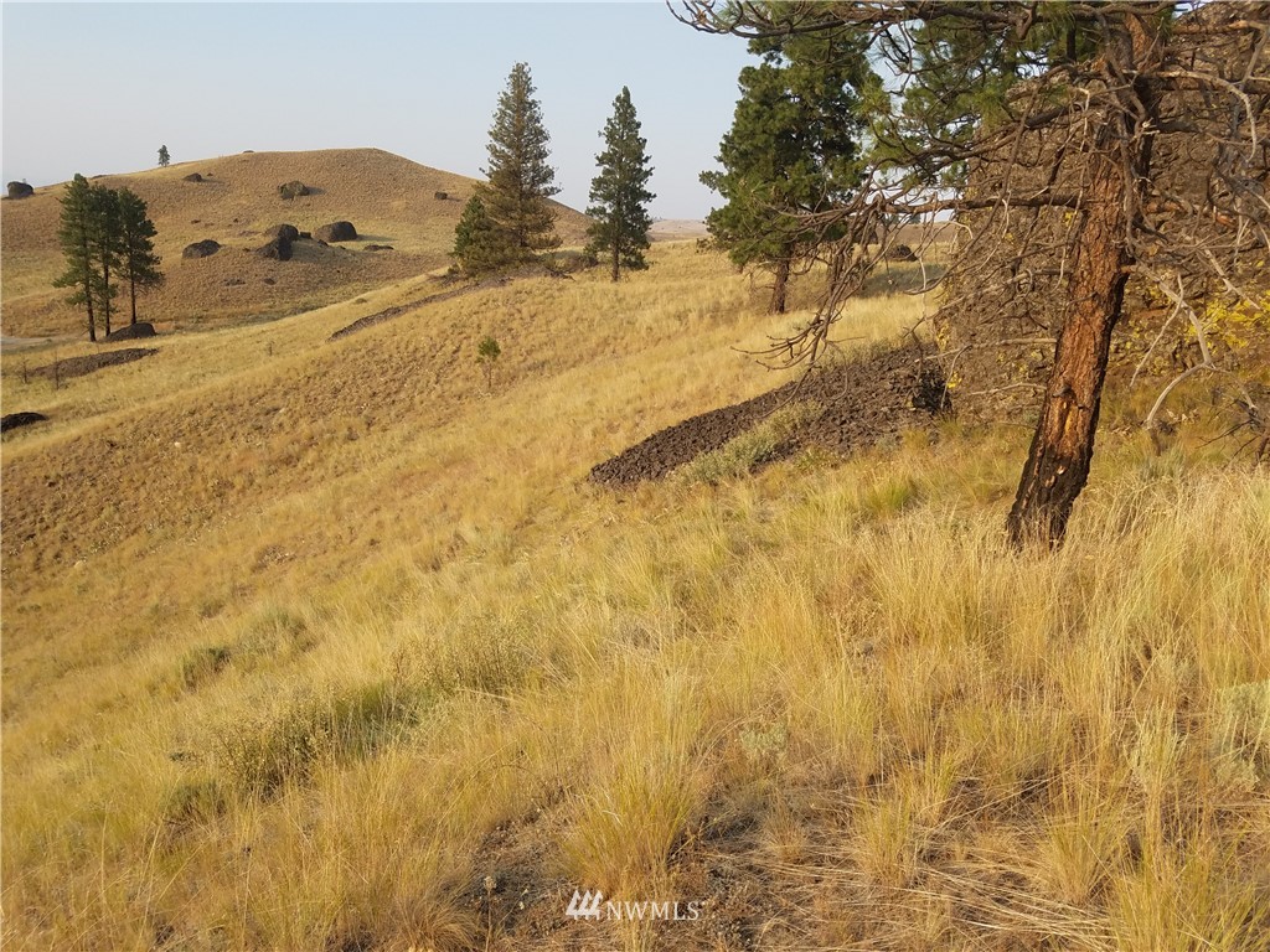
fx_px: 954
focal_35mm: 26
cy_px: 476
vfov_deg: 53.1
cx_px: 635
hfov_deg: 67.3
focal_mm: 4.2
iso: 50
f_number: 1.7
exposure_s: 1/1040
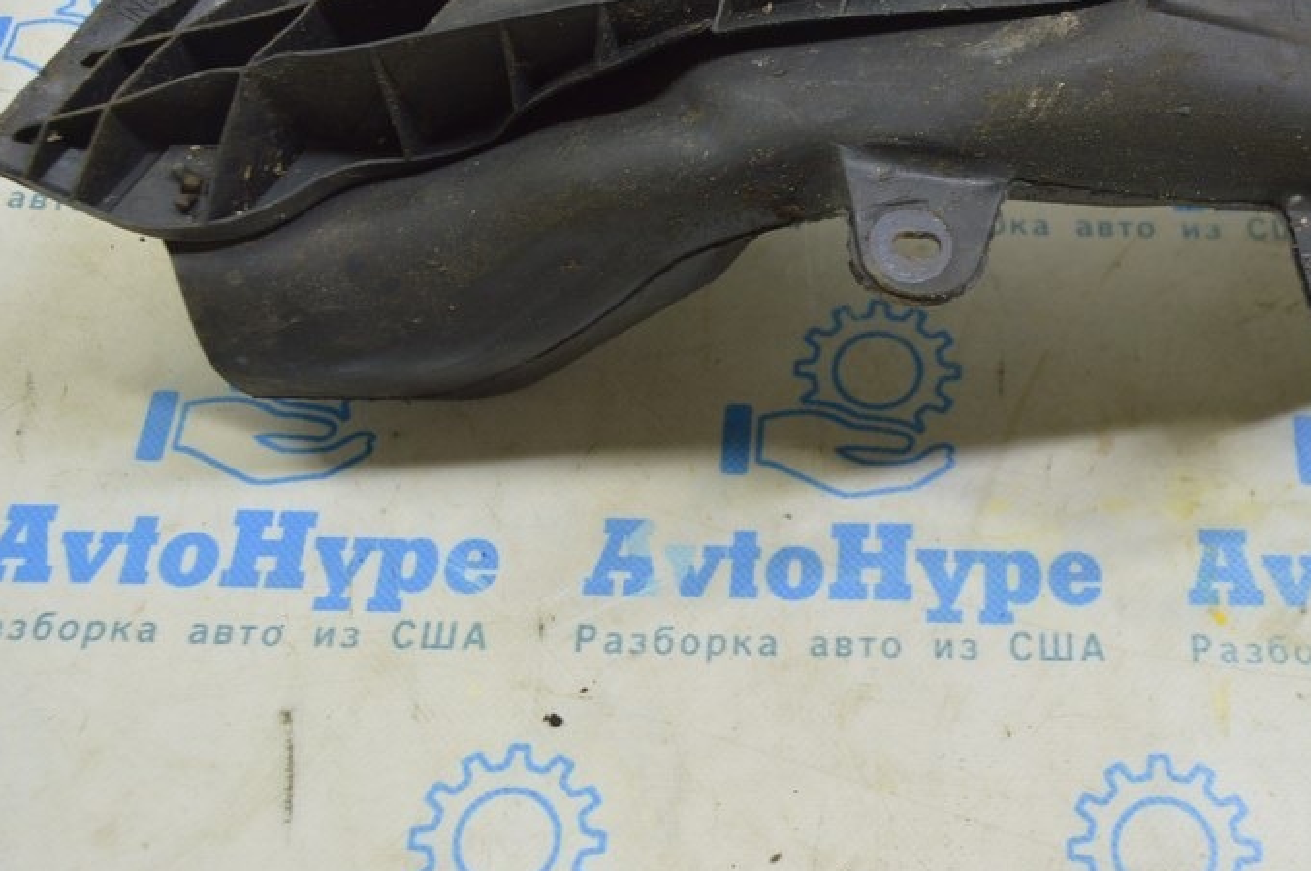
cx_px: 929
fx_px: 1819
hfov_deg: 38.9
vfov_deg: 26.6
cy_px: 218
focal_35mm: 50
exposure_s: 1/20
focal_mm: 22
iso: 400
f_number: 5.6
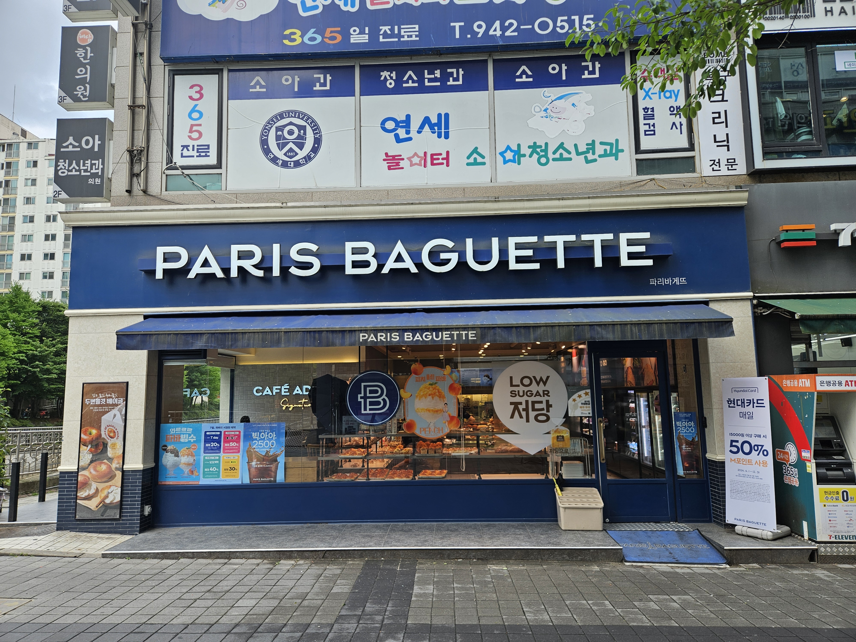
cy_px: 321
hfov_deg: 73.9
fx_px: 569
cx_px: 428
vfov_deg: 58.9
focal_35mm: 23
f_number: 1.8
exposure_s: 1/352
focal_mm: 5.4
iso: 25
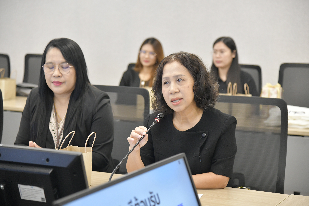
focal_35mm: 92
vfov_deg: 14.9
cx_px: 154
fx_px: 790
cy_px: 103
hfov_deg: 22.1
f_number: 4.5
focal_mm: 92
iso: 2500
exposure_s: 1/125
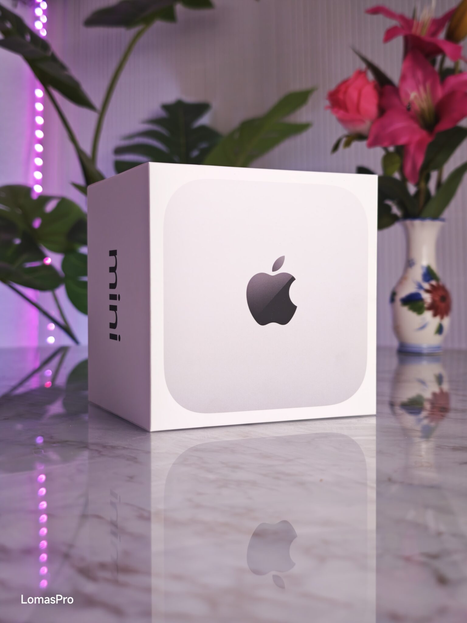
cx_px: 234
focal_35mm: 46
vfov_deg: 41.2
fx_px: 827
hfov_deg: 31.5
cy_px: 312
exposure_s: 1/100
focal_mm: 8.72
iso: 160
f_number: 1.63
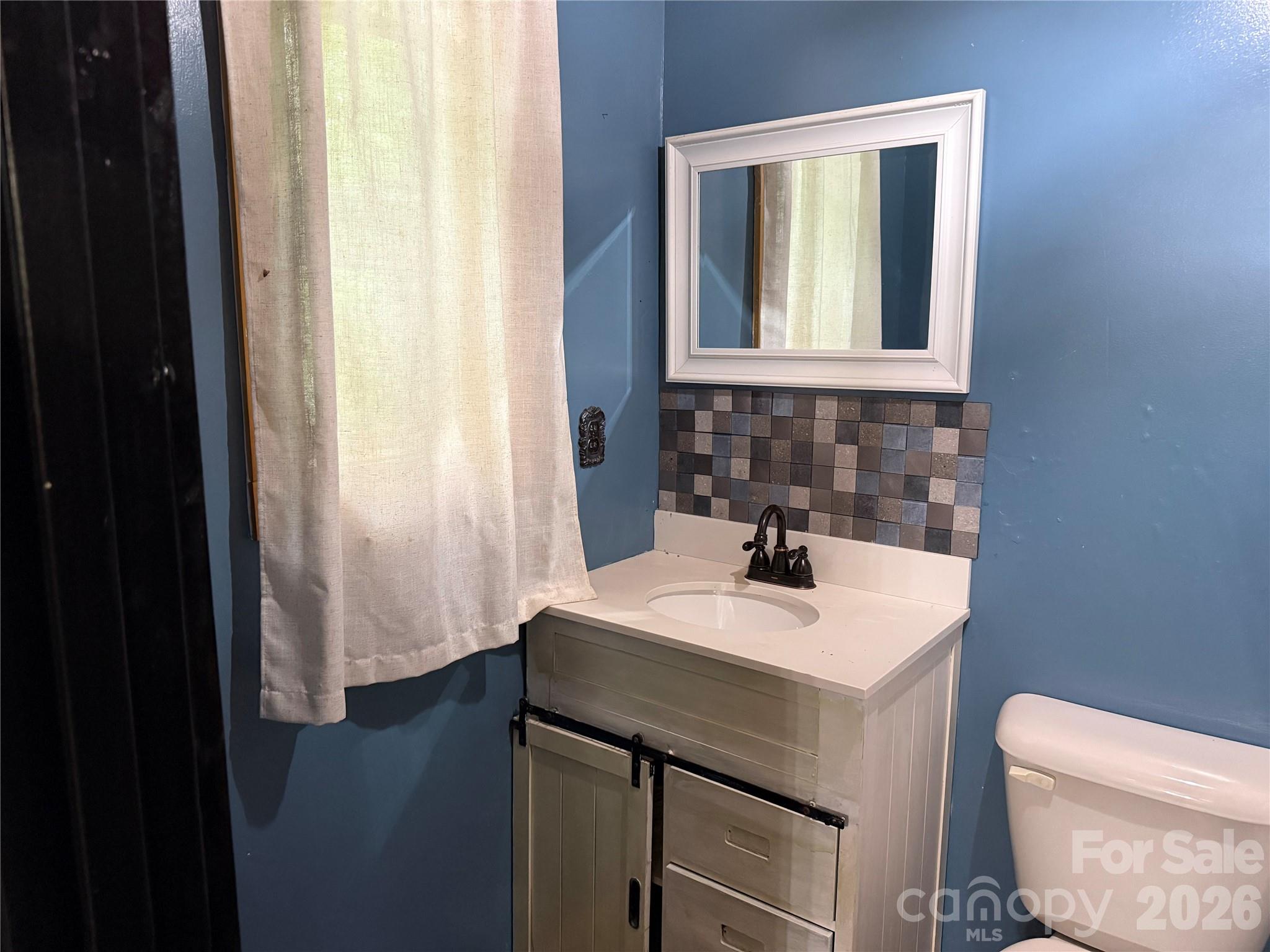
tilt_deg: -9.0
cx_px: 635
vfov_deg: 56.8
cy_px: 476
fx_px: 881
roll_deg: -0.1
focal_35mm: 24
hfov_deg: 71.6
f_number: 1.78
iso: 800
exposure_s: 1/60
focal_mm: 6.76
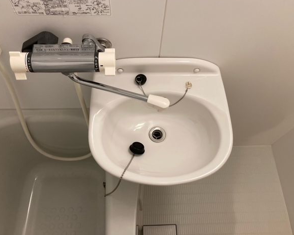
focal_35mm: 30
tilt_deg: -63.6
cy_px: 114
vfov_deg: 48.5
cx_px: 151
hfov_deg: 58.8
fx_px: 261
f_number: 1.8
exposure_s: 1/50
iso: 80
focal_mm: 3.99
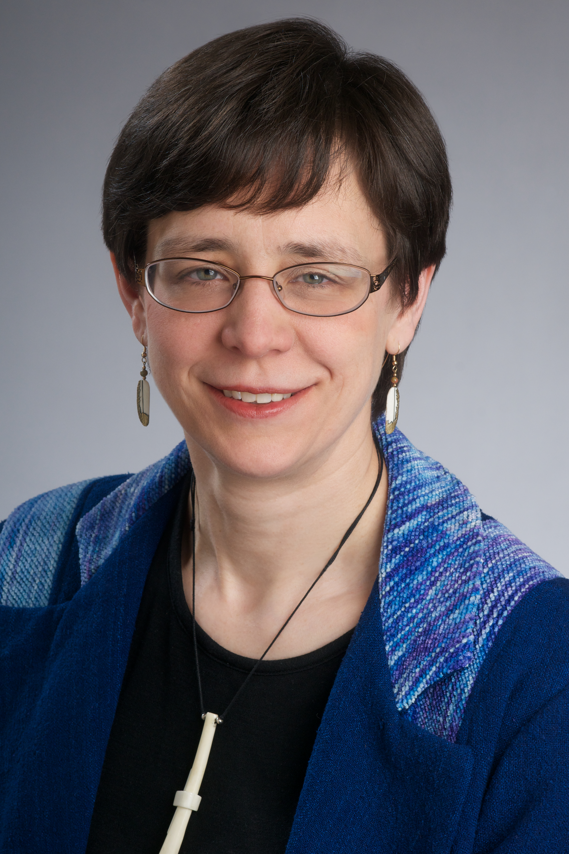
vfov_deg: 16.1
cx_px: 284
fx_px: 3023
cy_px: 427
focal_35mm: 128
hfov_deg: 10.8
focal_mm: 85
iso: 200
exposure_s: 1/160
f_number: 11
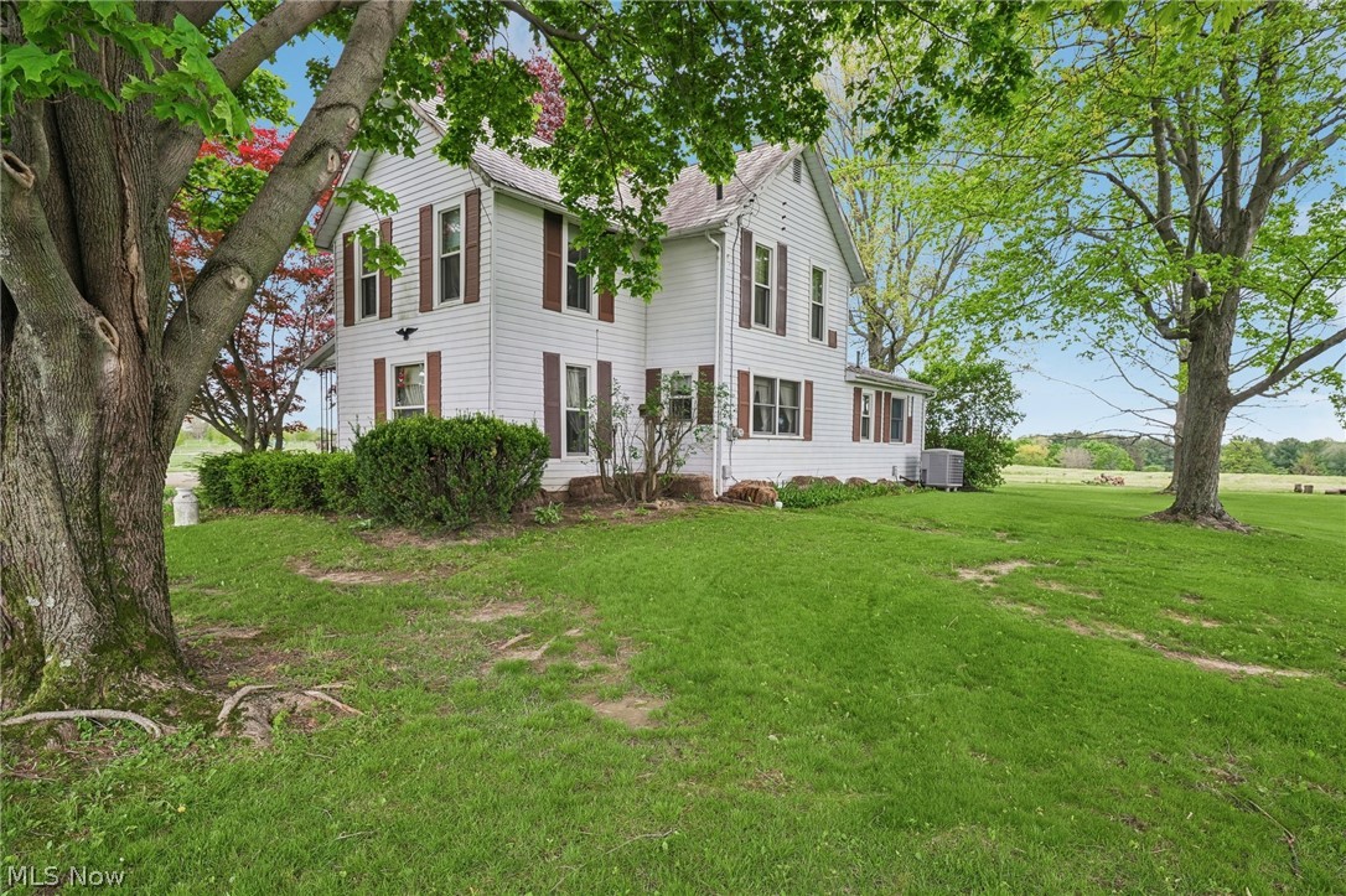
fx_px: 747
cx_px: 673
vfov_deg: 61.9
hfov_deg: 84.0
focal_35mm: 20
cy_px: 448
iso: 400
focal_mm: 20
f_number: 8
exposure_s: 1/25
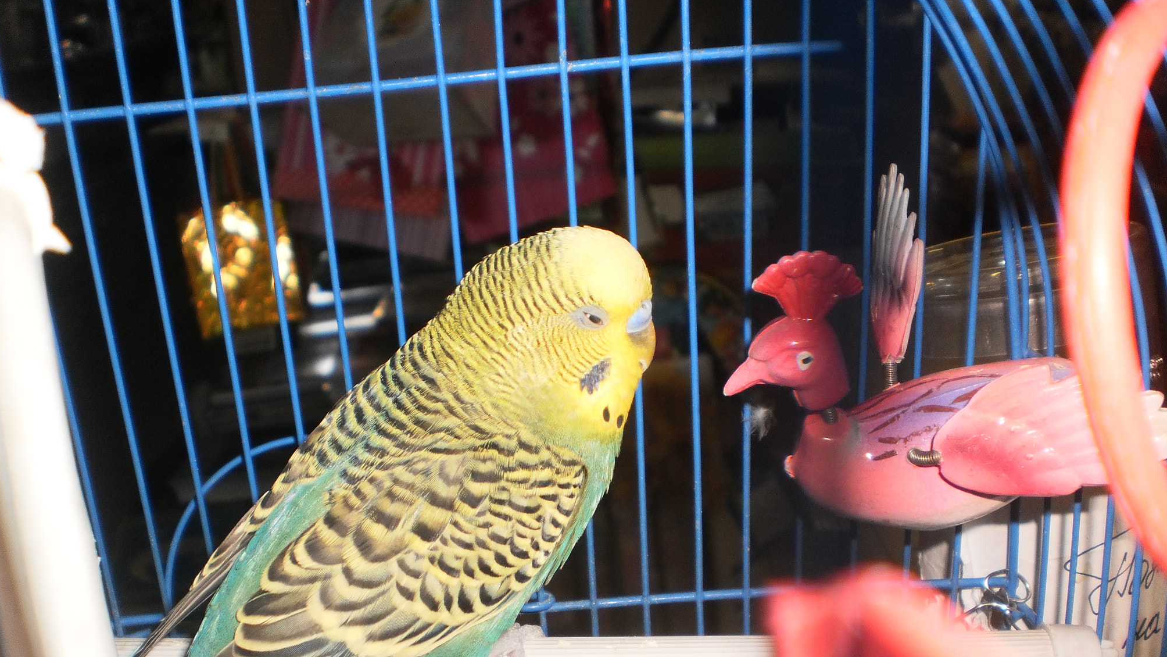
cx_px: 572
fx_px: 1238
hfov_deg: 50.5
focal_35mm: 40
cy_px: 434
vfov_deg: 29.5
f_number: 3.1
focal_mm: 6.3
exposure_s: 1/30
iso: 125
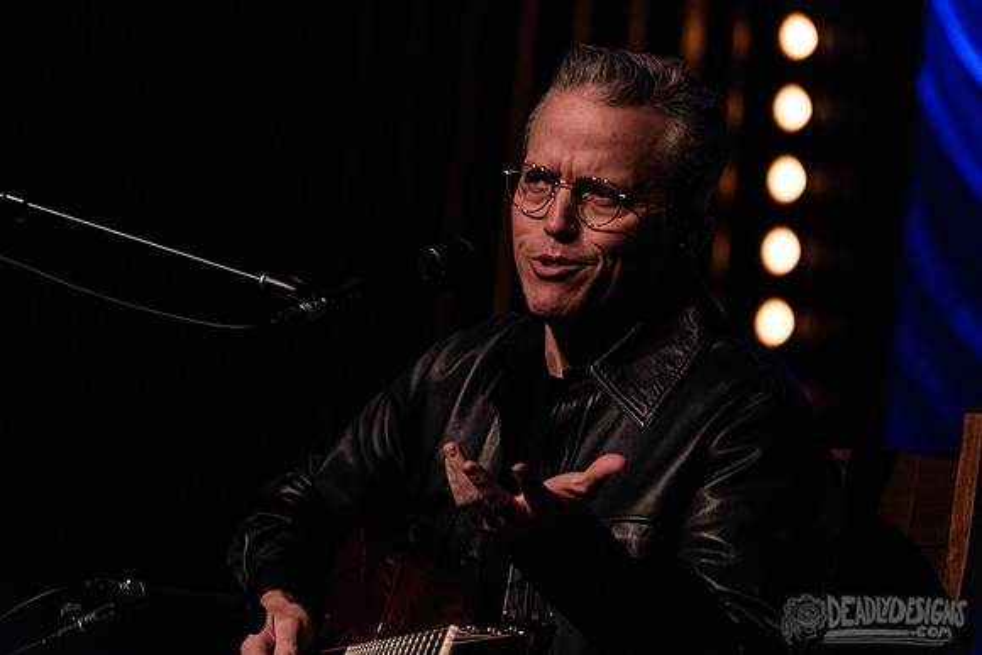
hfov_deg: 5.9
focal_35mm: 350
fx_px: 9549
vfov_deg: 3.9
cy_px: 328
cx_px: 491
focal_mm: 350
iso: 2500
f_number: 5.6
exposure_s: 1/125
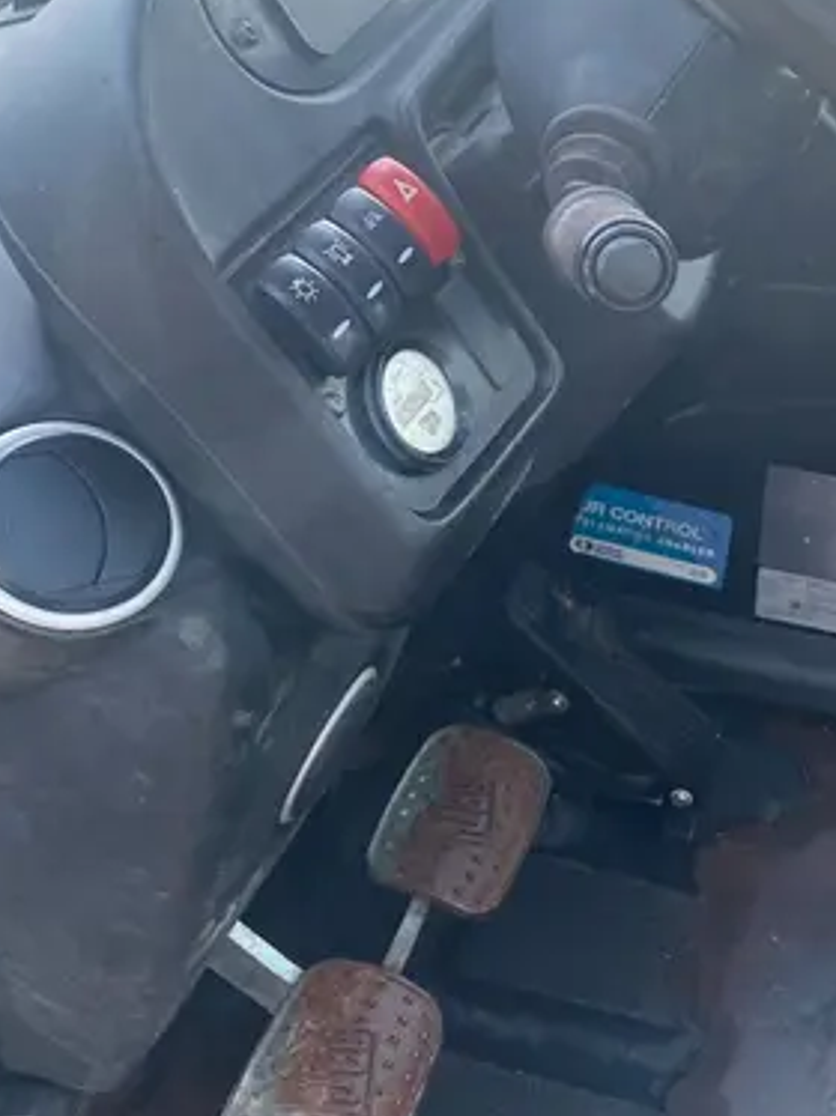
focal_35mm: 51
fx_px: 1644
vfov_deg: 36.8
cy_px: 300
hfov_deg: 27.2
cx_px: 797
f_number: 1.8
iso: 125
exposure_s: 1/92
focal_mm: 4.25
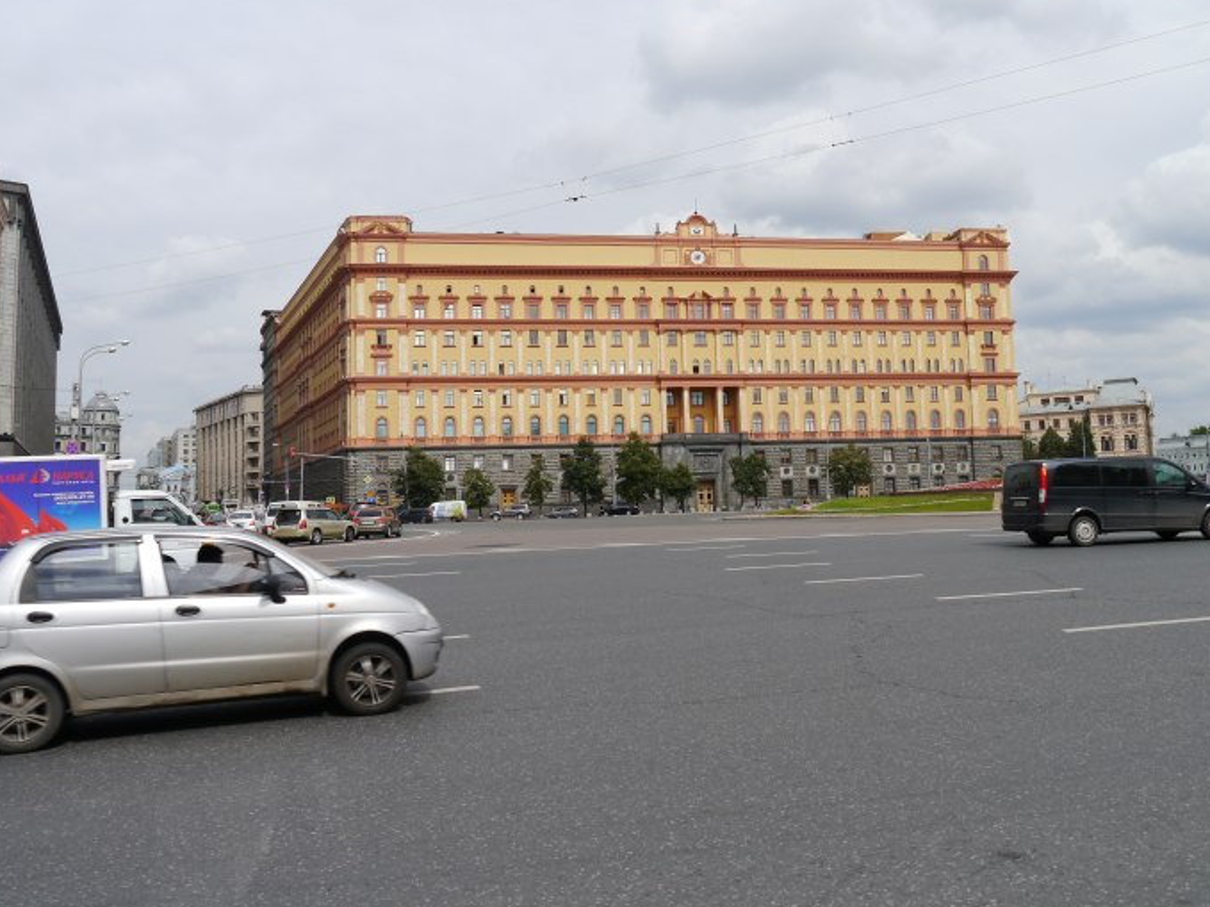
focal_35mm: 33
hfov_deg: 55.3
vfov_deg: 42.9
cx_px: 649
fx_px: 1153
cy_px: 397
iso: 160
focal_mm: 14
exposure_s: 1/500
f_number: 8
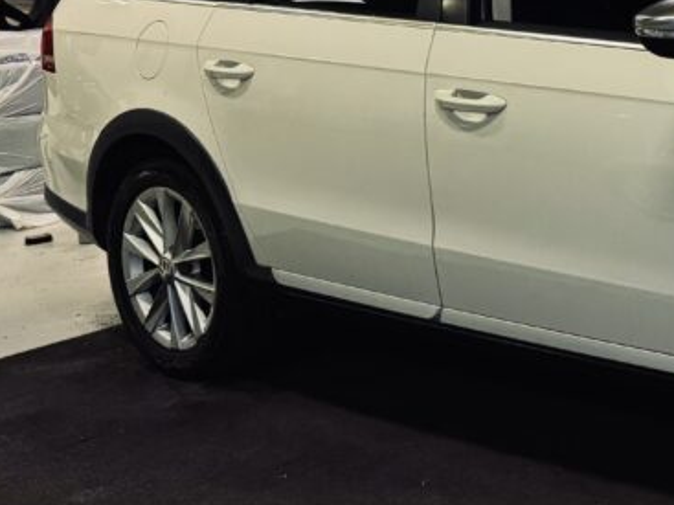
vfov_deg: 21.3
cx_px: 904
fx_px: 1304
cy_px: 24
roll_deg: +1.6
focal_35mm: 67
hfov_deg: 24.7
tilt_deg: -5.1
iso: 160
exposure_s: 1/100
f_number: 1.78
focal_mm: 6.76
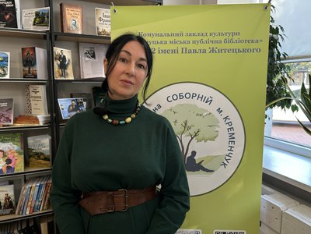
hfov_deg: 67.3
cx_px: 156
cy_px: 117
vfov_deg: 53.1
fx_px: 234
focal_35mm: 26
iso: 100
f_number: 1.5
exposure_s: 1/121
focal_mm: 5.7
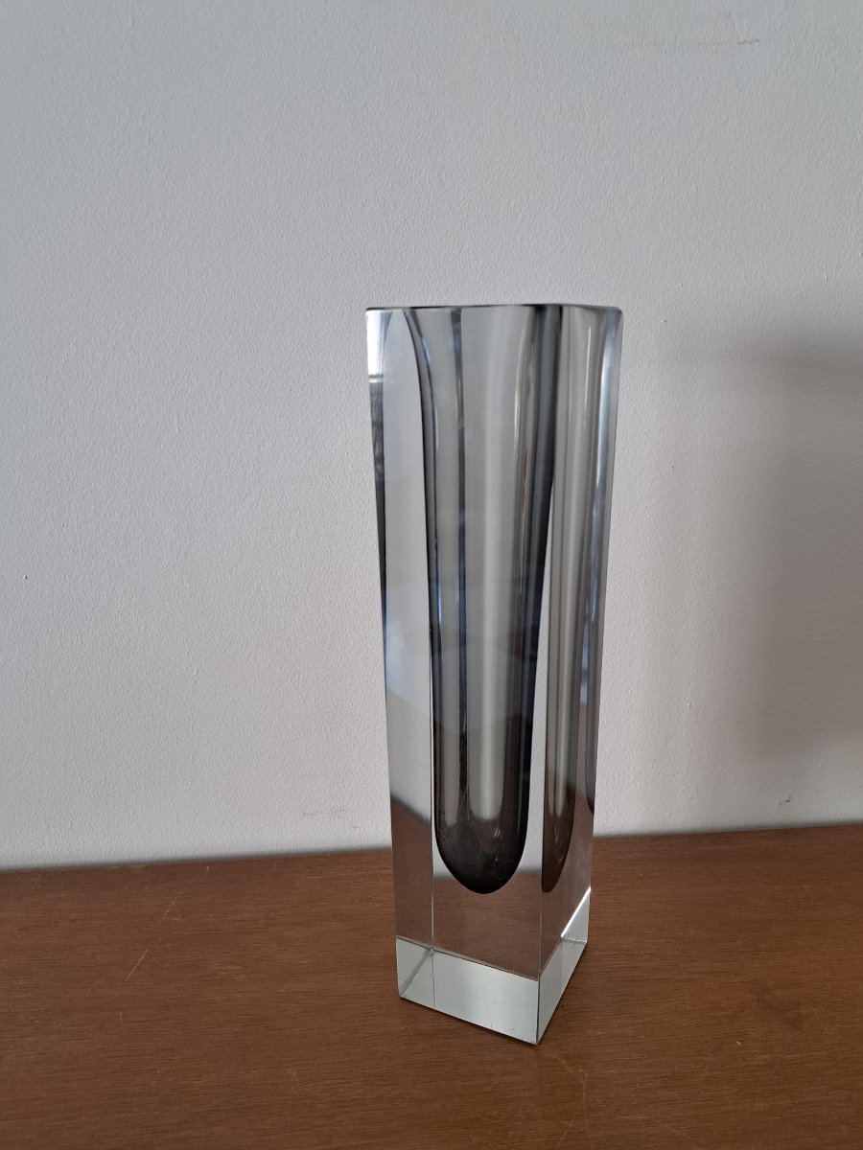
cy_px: 575
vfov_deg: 71.6
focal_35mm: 24
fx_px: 798
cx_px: 432
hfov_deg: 56.8
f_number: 1.8
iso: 160
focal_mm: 5.23
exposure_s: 1/50
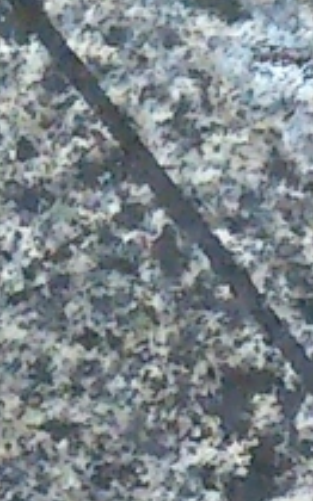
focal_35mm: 182
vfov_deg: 10.6
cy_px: 988
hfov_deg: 6.8
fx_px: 2487
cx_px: 748
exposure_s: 1/23
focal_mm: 4
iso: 836
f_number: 2.2
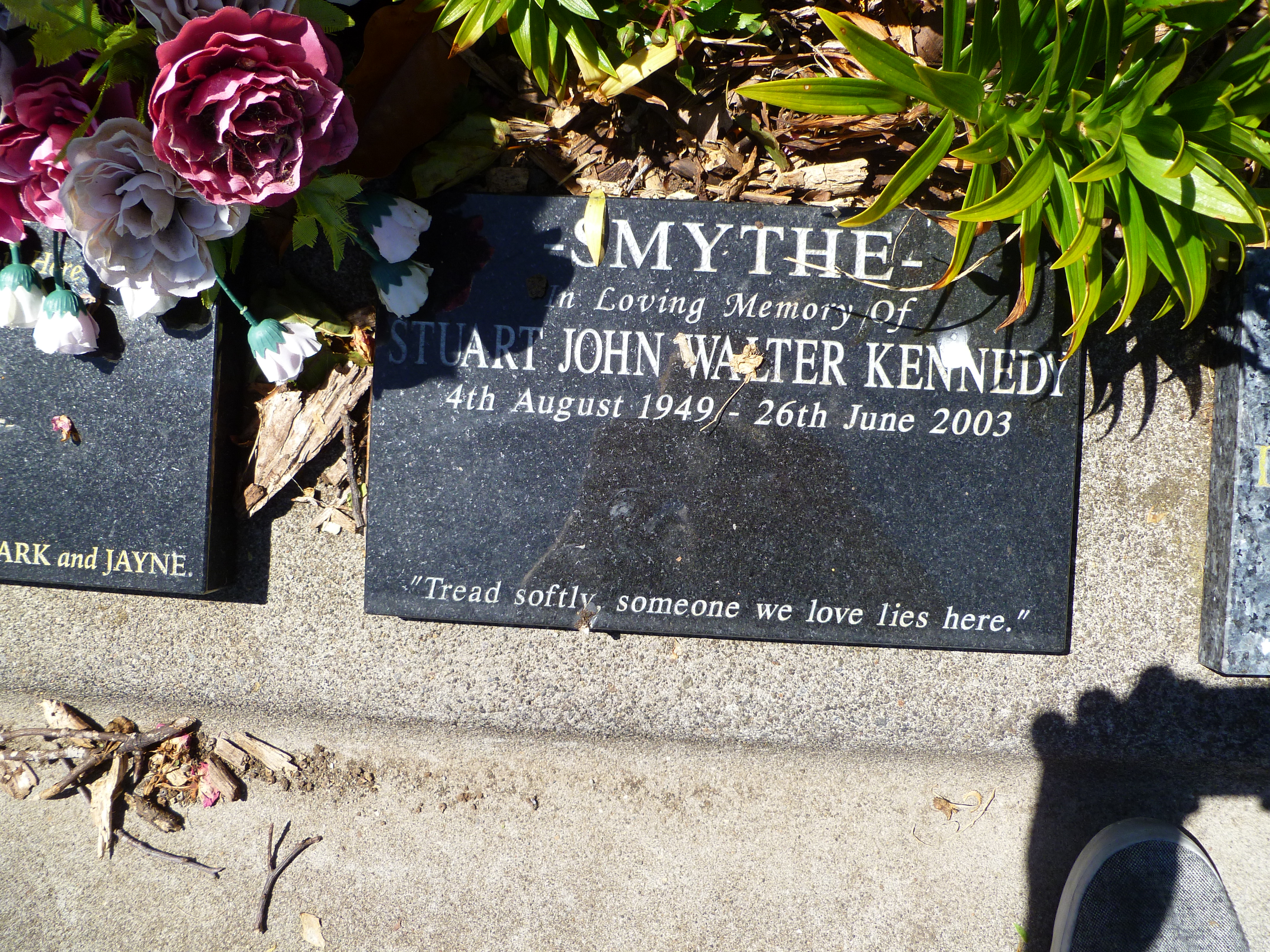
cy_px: 476
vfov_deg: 49.7
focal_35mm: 28
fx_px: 1027
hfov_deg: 63.4
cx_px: 635
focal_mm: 5
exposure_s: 1/640
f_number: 3.3
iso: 80
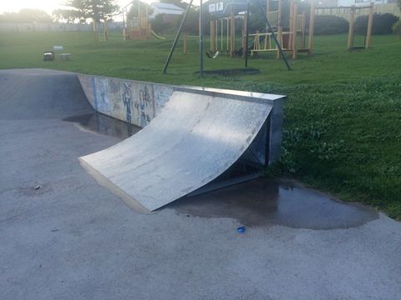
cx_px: 200
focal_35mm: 29
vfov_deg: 48.2
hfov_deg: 61.7
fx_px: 336
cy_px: 150
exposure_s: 1/427
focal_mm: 4.15
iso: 32
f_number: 2.2
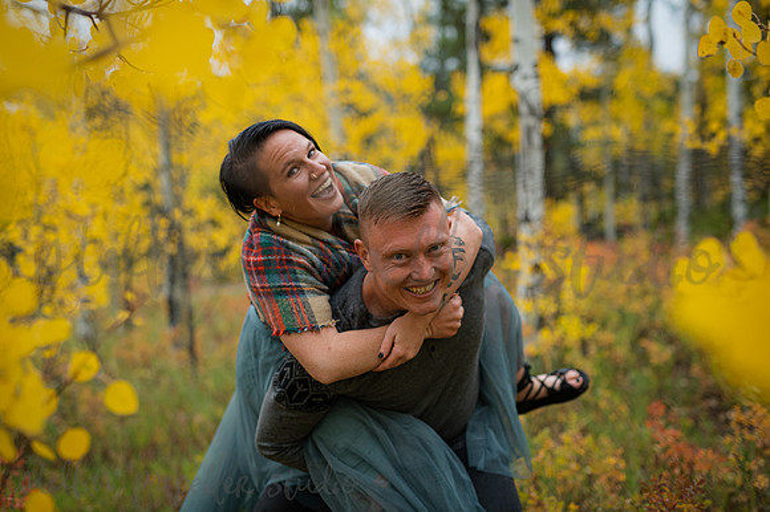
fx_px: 1069
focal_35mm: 50
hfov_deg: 39.6
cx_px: 385
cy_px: 256
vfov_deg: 27.0
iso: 1250
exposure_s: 1/500
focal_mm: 50
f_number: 2.2
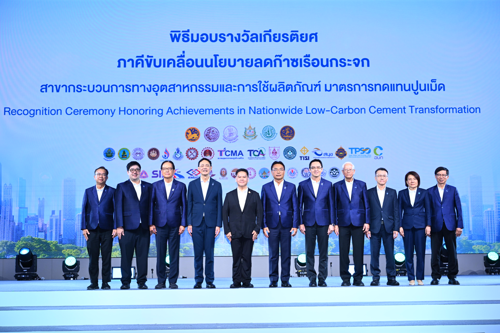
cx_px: 250
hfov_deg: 40.3
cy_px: 166
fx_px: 681
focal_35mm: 49
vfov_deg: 27.5
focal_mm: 49
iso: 1000
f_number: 5
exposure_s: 1/200
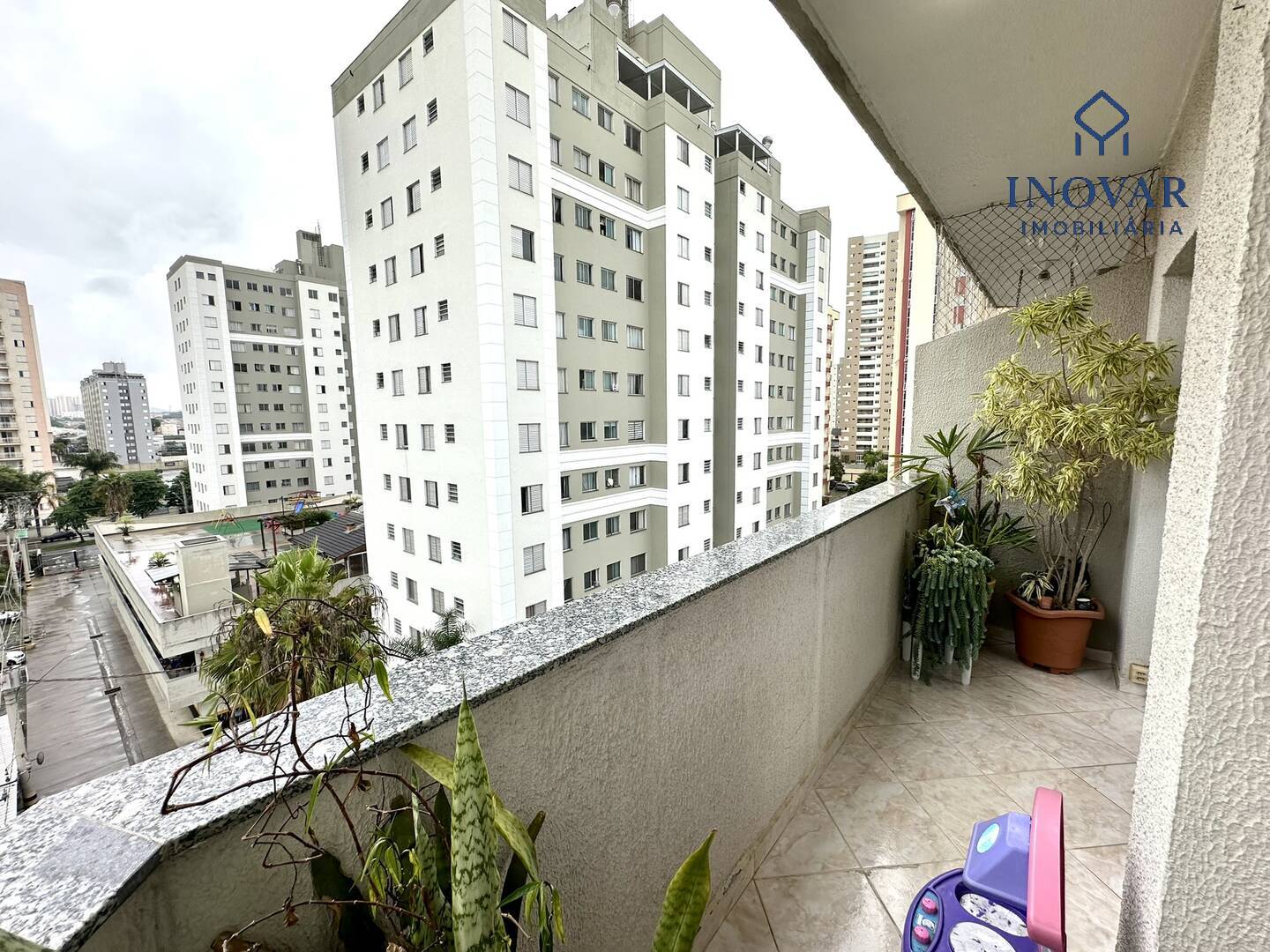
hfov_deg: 102.1
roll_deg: +0.8
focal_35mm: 14
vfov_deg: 85.7
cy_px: 476
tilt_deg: -5.3
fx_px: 514
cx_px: 635
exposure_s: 1/550
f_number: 2.2
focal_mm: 2.22
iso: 40
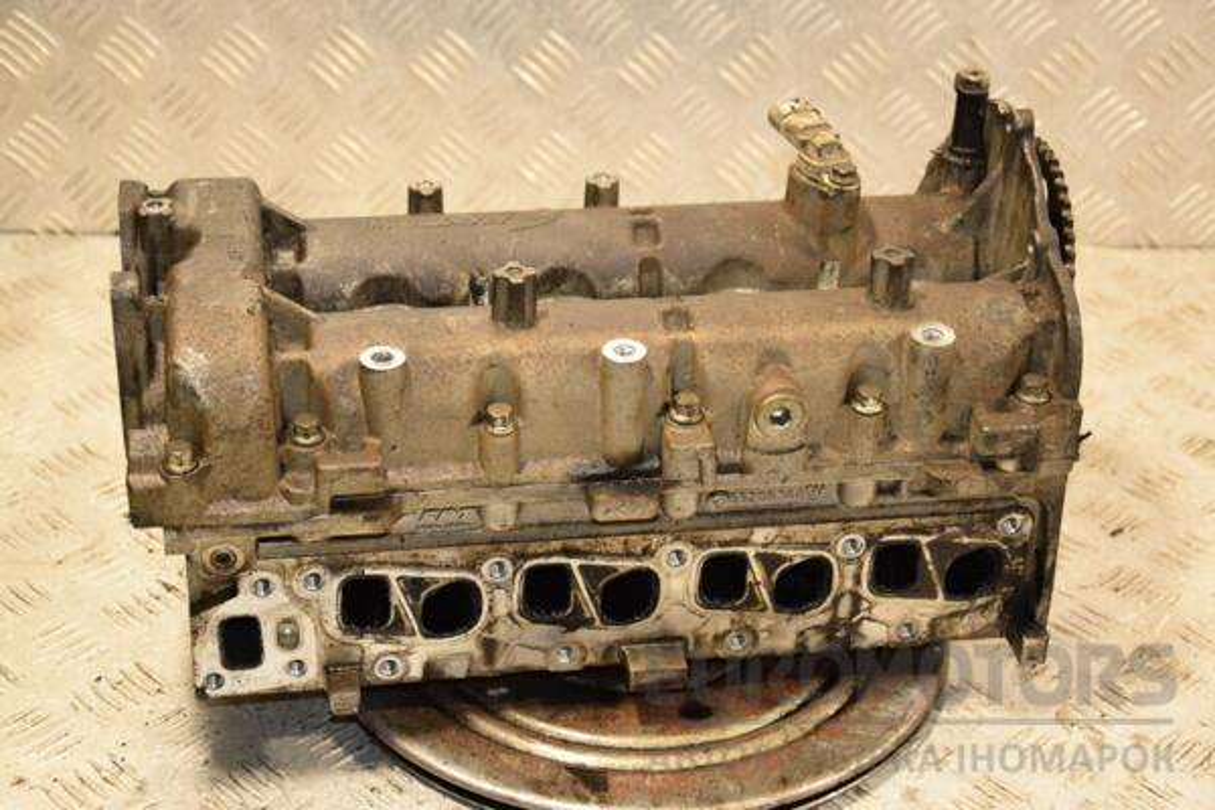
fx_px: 2278
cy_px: 405
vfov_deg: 20.2
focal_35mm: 68
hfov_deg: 29.9
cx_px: 608
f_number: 4.8
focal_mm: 45
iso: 800
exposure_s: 1/100
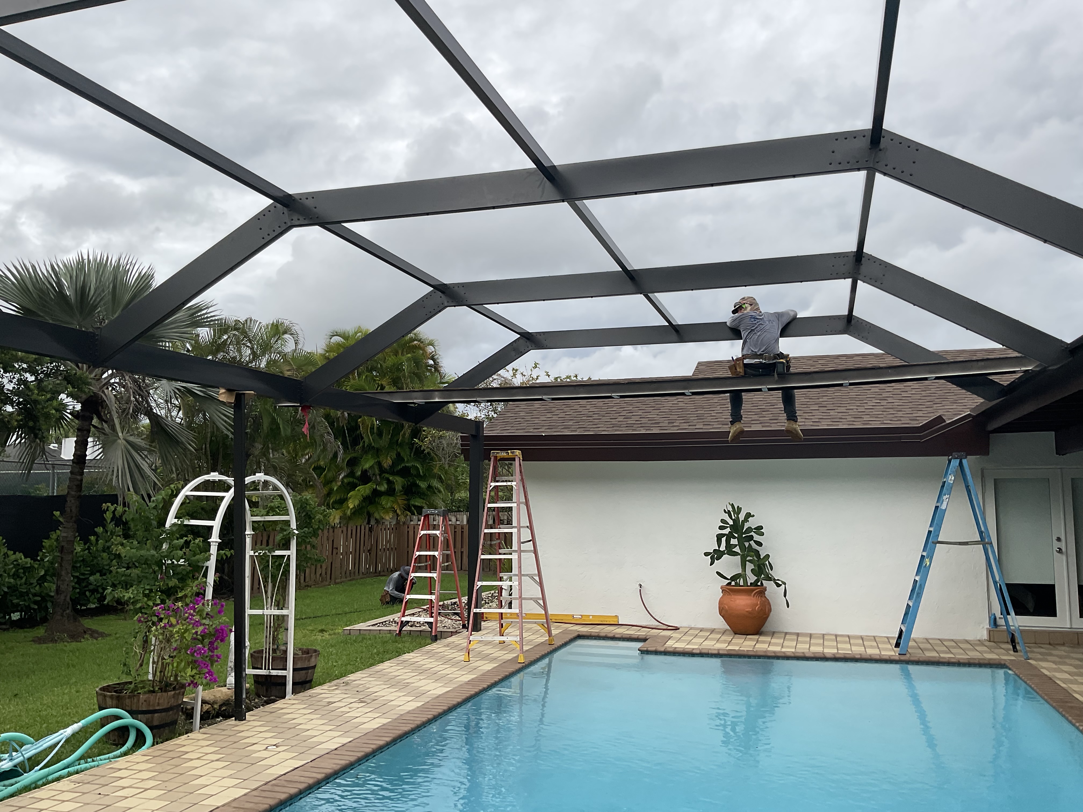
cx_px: 542
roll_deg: -0.3
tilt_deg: +5.8
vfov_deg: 48.2
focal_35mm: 29
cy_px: 406
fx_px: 907
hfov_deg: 61.7
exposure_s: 1/1786
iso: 16
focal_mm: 3
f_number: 1.8
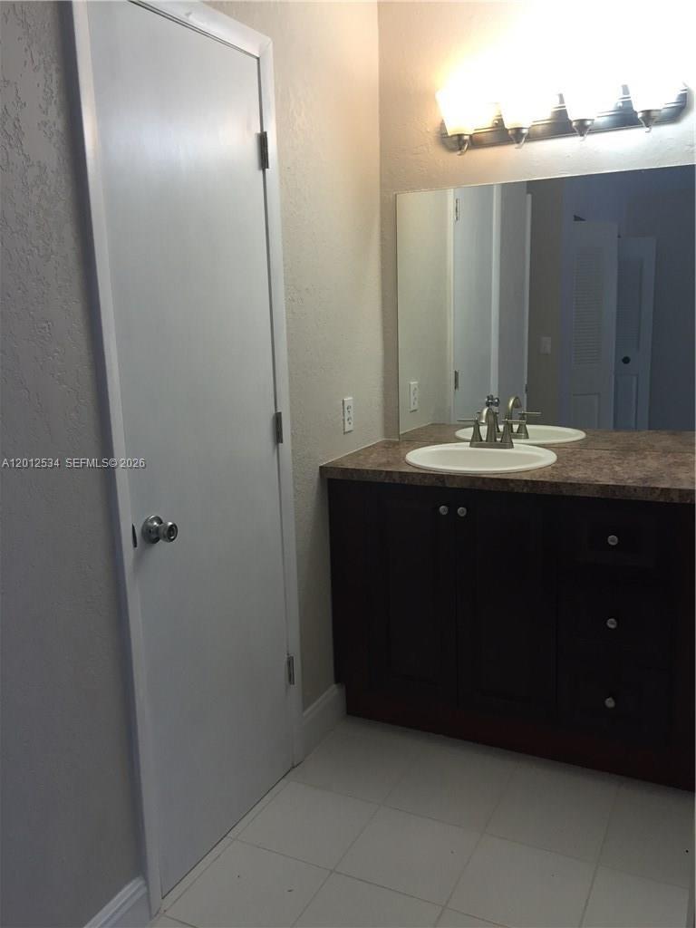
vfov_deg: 61.7
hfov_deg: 48.2
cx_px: 348
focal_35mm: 29
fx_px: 777
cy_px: 464
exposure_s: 1/30
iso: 32
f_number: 2.2
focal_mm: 4.15
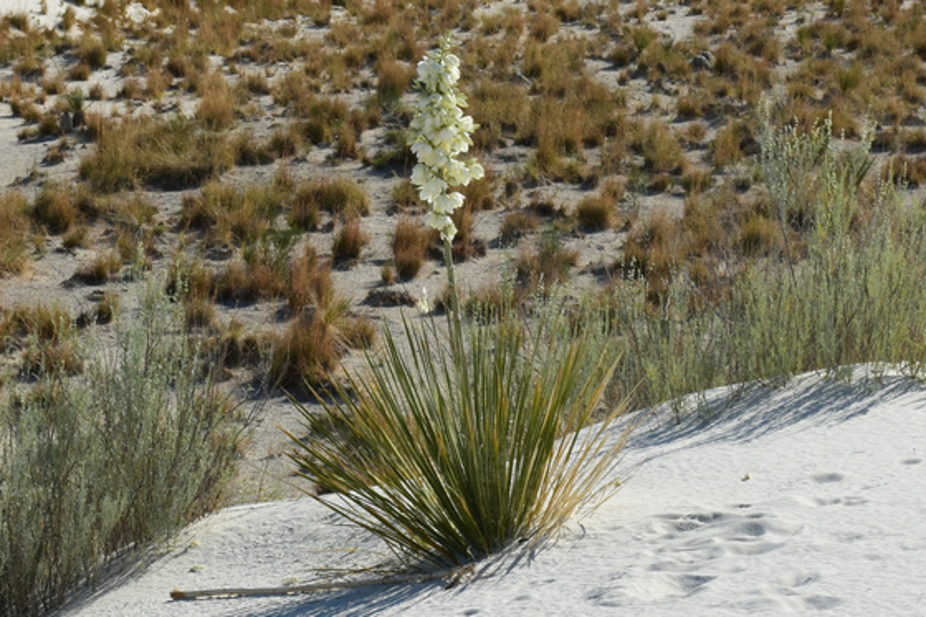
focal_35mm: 84
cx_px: 463
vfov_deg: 16.3
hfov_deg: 24.2
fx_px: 2160
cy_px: 308
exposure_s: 1/160
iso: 320
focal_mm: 56
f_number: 18
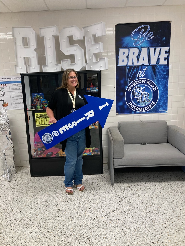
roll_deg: +2.4
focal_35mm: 28
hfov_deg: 49.7
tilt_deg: -9.8
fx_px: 200
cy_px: 123
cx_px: 92
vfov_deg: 63.4
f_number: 1.8
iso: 64
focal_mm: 3.99
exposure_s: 1/60
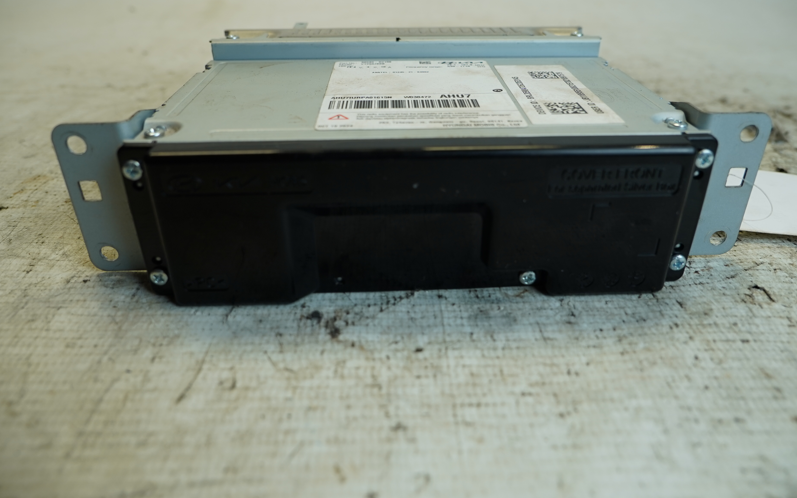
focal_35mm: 26
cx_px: 413
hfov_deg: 70.4
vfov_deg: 47.5
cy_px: 224
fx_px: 565
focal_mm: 16
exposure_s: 1/160
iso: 200
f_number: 4
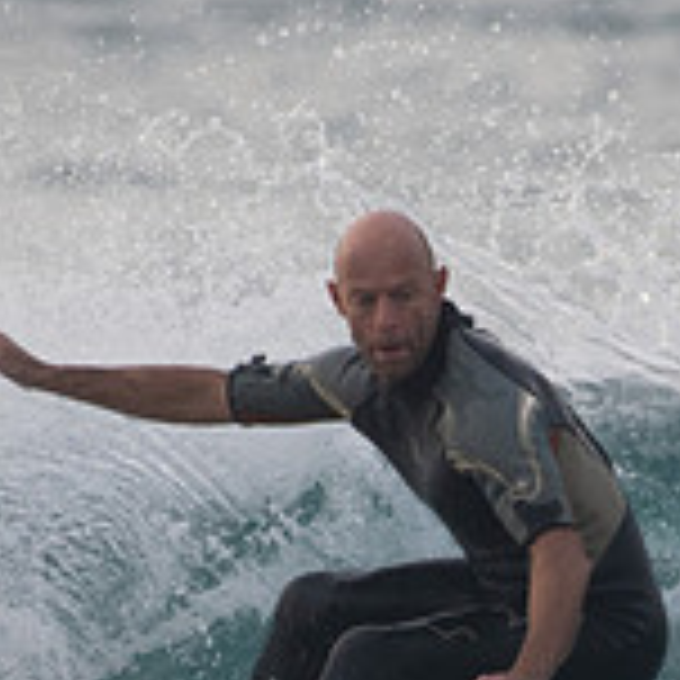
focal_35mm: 2795
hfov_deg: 0.6
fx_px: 62118
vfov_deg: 0.6
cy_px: 648
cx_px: 509
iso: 720
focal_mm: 500
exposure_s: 1/1600
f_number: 5.6
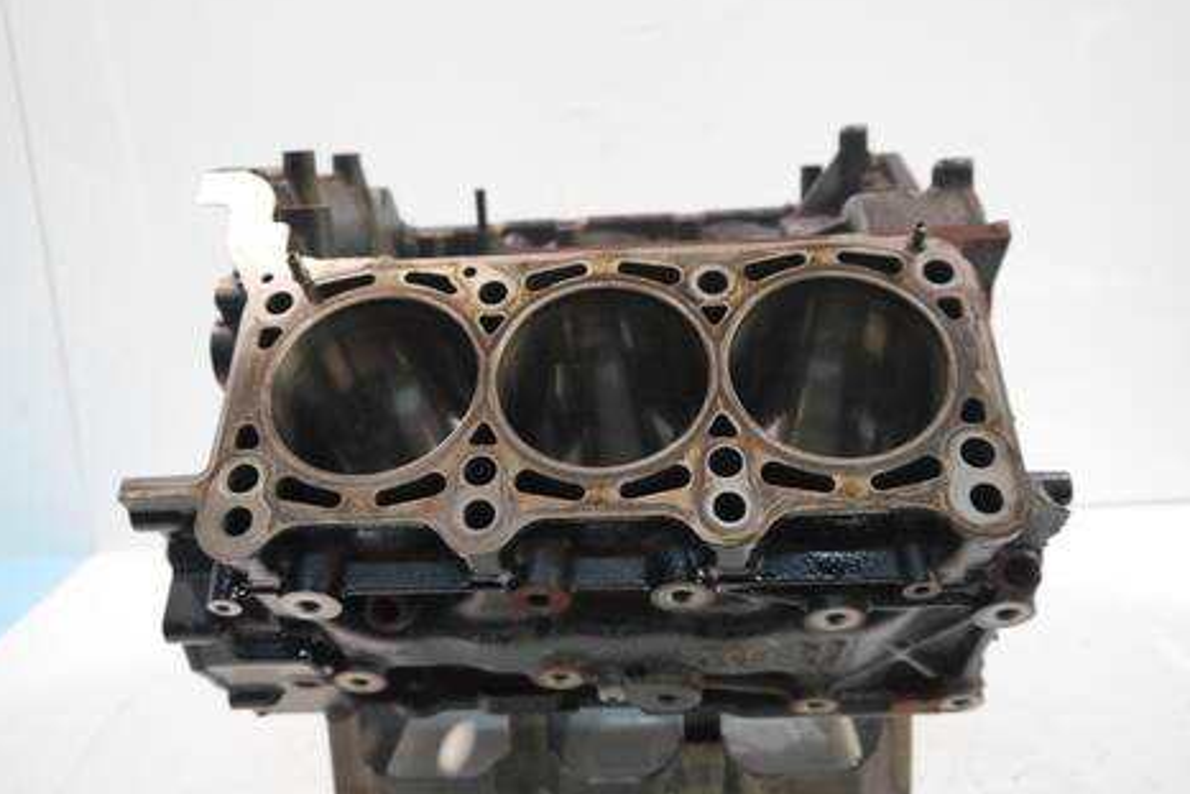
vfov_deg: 43.6
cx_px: 600
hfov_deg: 61.9
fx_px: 992
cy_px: 398
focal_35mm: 30
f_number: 3.5
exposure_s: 1/125
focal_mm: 14
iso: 2000
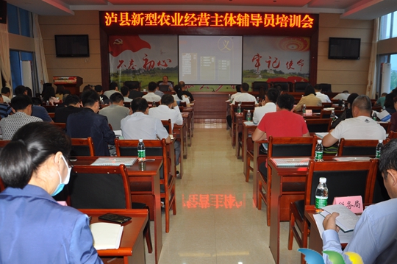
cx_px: 228
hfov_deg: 58.5
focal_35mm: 32
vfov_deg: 40.9
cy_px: 152
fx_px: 353
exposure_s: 1/60
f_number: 3.5
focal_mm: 18
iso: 200
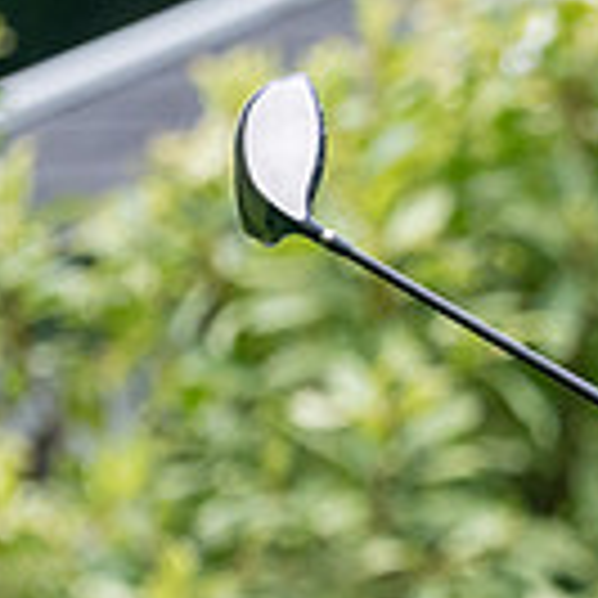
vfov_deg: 1.1
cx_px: 1286
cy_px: 647
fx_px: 32503
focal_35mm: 1663
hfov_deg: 1.1
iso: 500
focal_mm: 300
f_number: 4
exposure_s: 1/800
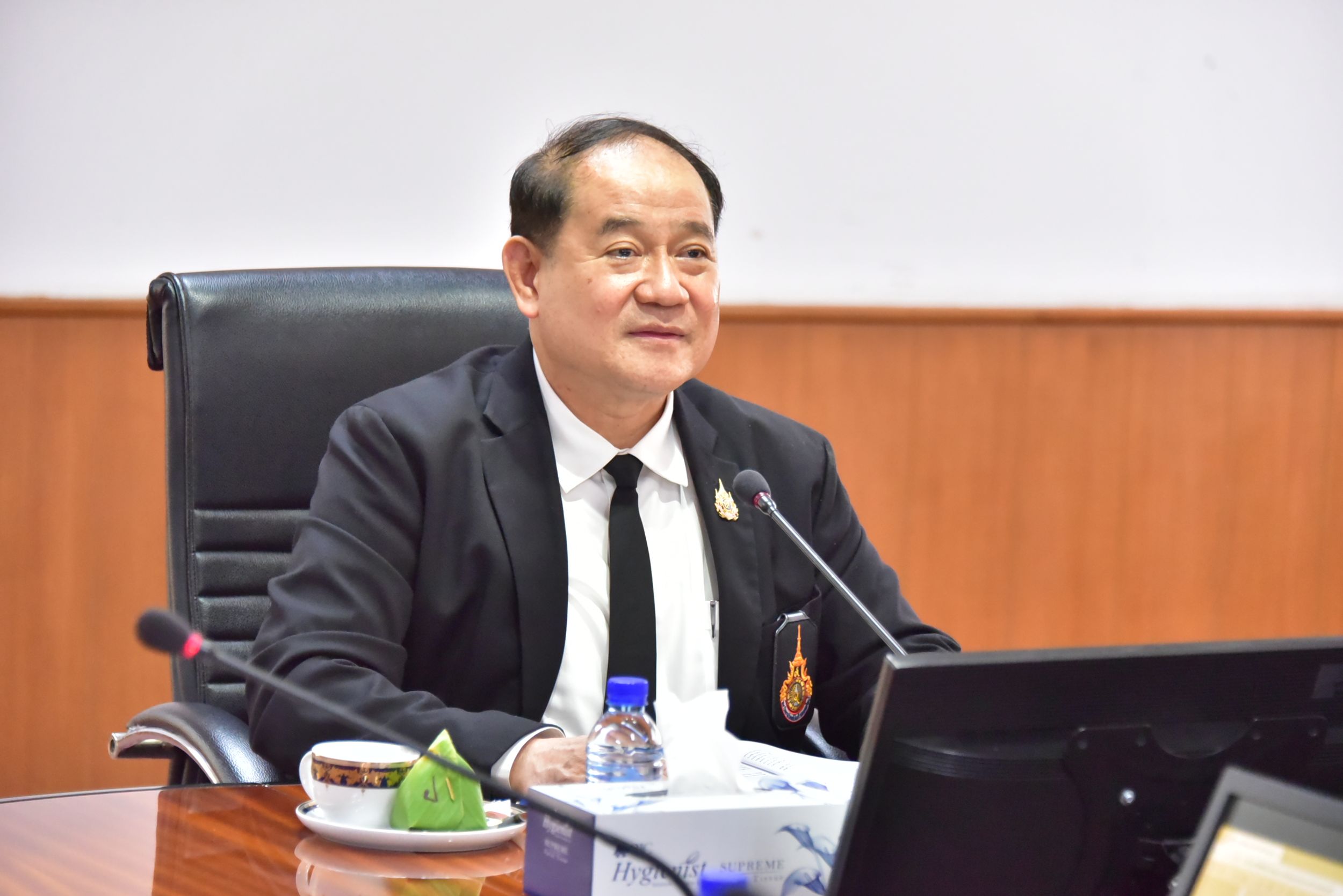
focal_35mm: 145
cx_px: 672
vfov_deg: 9.5
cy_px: 448
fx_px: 5411
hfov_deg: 14.1
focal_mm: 145
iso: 10000
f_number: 5.6
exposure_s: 1/200
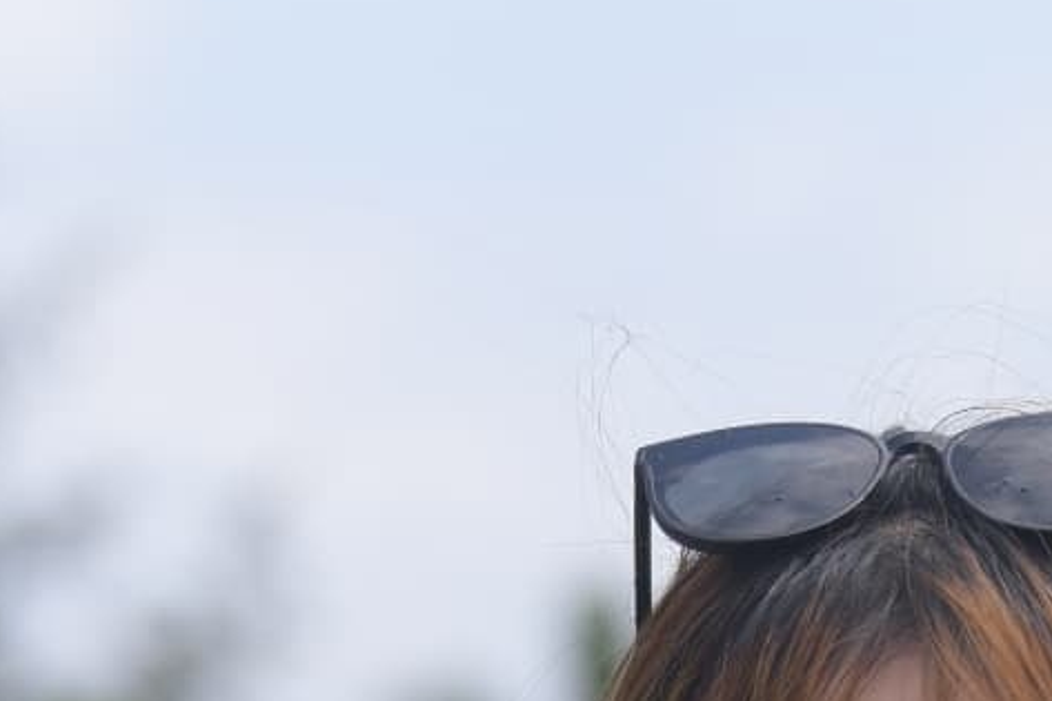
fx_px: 10224
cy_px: 1791
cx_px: 754
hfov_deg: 5.9
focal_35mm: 350
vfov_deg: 3.8
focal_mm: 92
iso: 160
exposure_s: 1/1250
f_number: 4
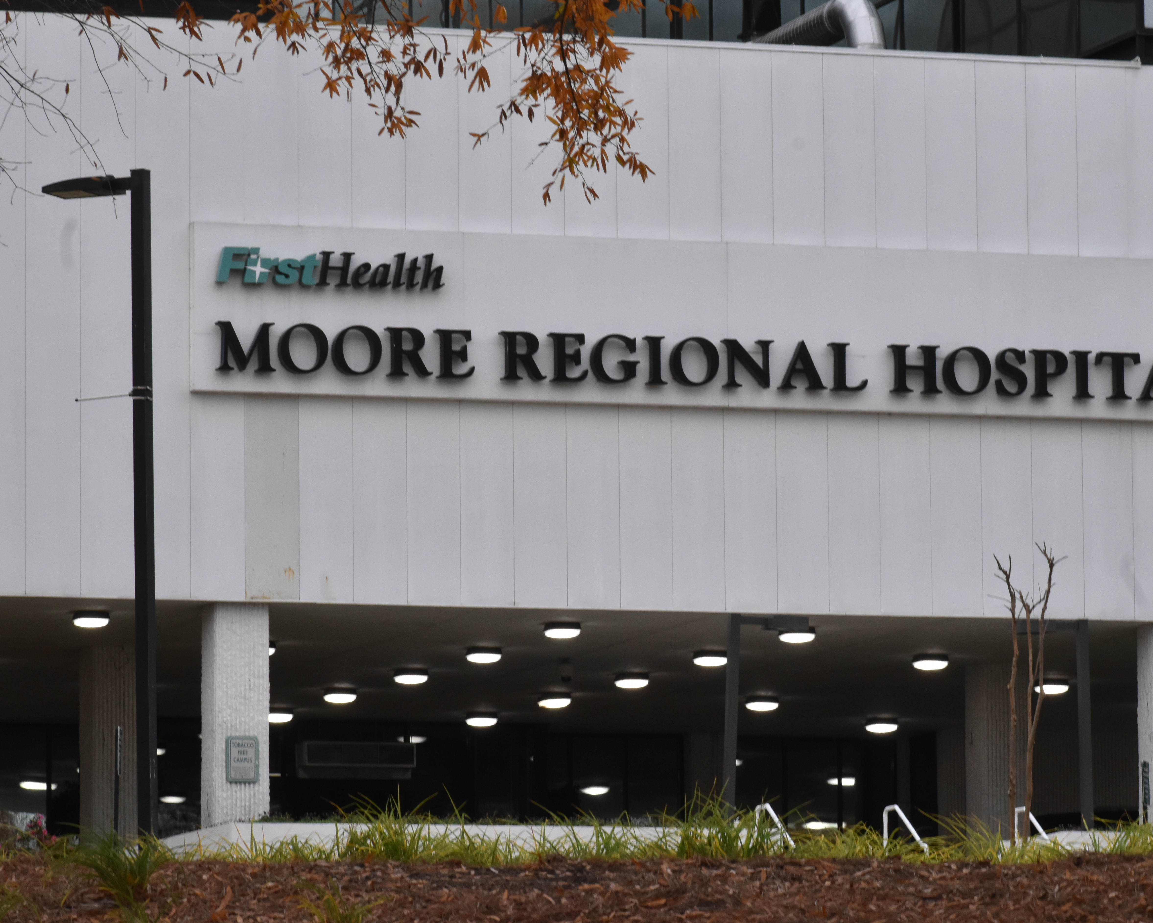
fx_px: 7098
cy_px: 438
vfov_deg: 7.4
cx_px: 664
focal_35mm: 208
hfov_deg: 9.3
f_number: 16
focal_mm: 116
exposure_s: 1/200
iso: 1100
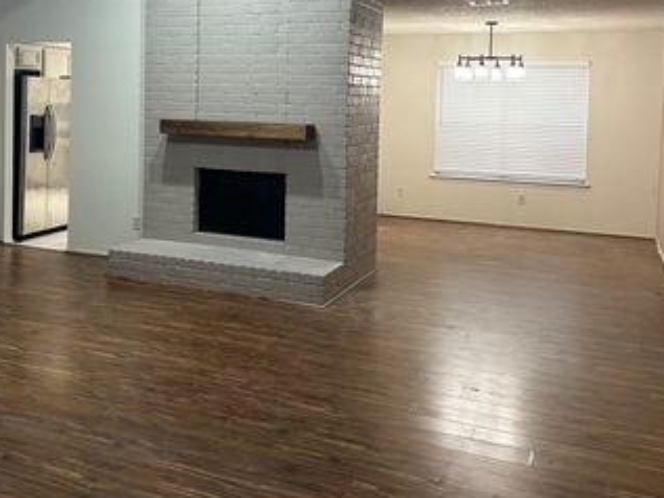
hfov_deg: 45.0
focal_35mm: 41
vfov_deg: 34.4
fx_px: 787
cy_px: 127
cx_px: 212
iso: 125
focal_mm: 5.7
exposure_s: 1/60
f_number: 1.5
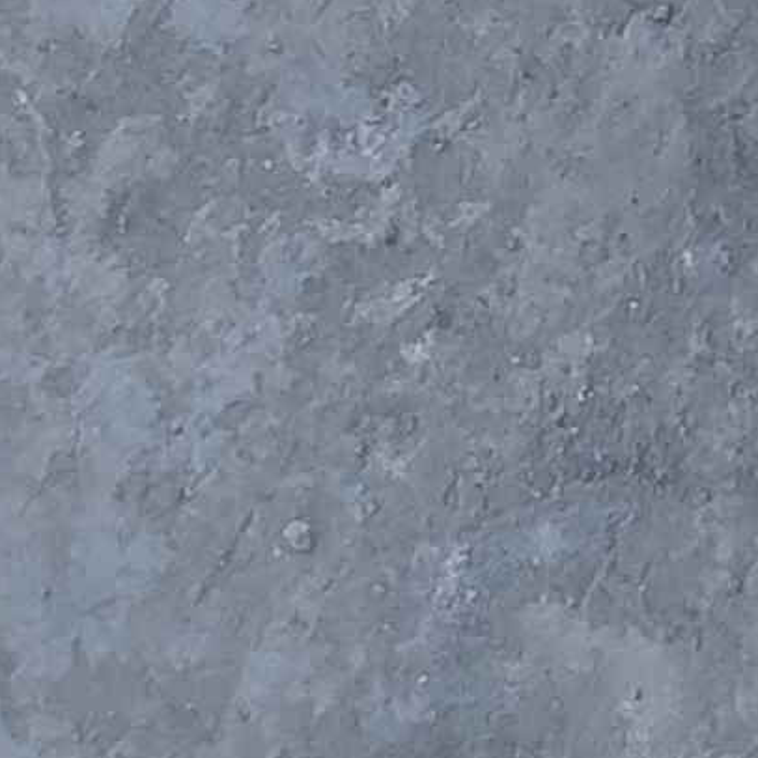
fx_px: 6689
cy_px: -1499
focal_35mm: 270
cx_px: 1109
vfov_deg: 6.0
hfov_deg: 6.4
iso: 50
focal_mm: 5.31
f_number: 1.7
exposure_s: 1/229
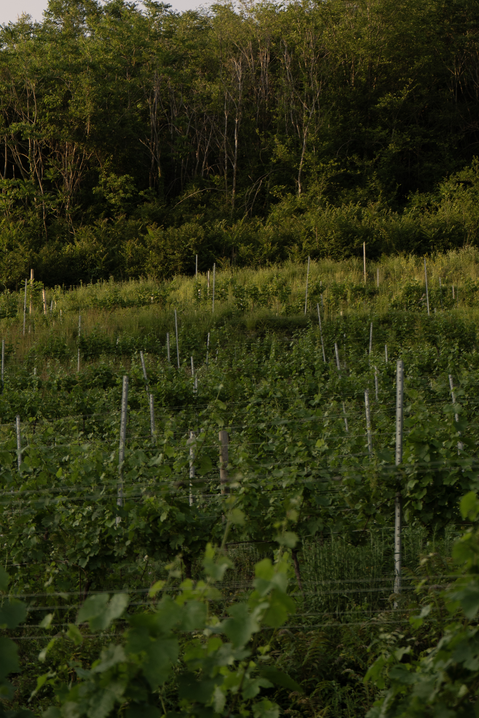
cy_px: 250
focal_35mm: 117
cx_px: 171
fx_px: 2335
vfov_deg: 17.5
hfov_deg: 11.7
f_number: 6.3
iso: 200
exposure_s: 1/250
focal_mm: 70
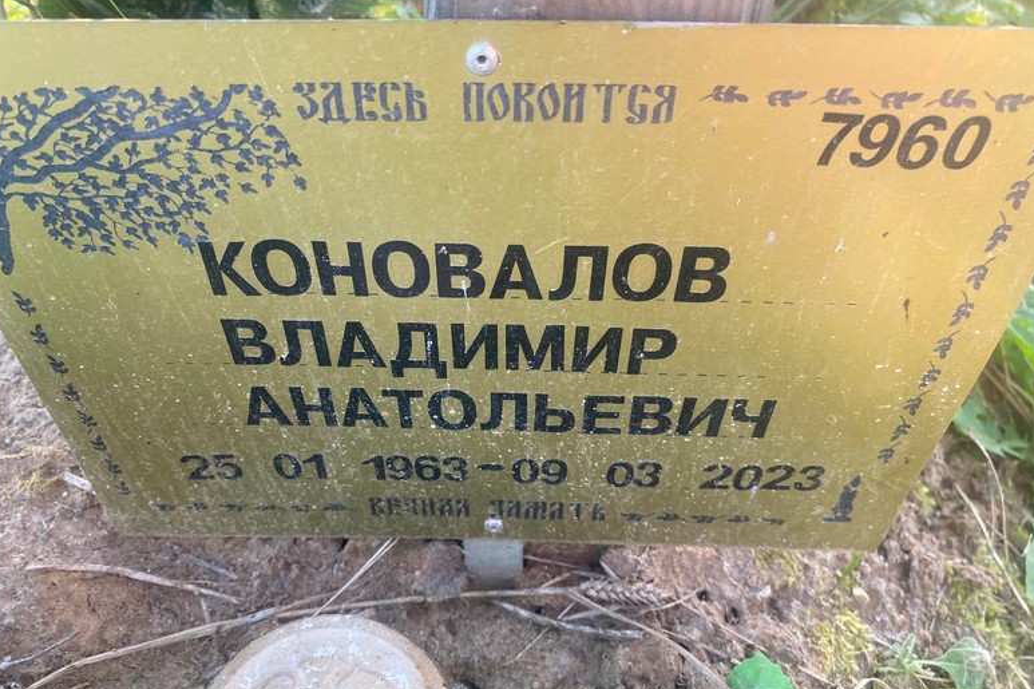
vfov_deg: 46.4
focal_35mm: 28
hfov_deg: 65.5
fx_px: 804
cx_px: 503
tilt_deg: -49.1
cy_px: 347
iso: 100
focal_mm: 4.25
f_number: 1.8
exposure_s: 1/122
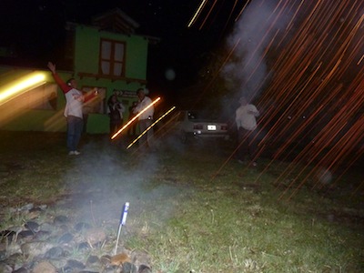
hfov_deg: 69.4
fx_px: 263
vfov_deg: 54.9
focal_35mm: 25
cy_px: 136
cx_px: 182
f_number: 3.3
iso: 500
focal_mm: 4.1
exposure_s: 1/8
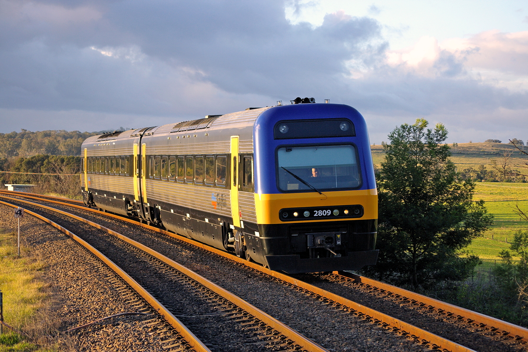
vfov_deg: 13.4
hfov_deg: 20.0
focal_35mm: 102
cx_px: 264
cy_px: 176
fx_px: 1496
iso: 400
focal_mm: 68
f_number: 4
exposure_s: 1/500
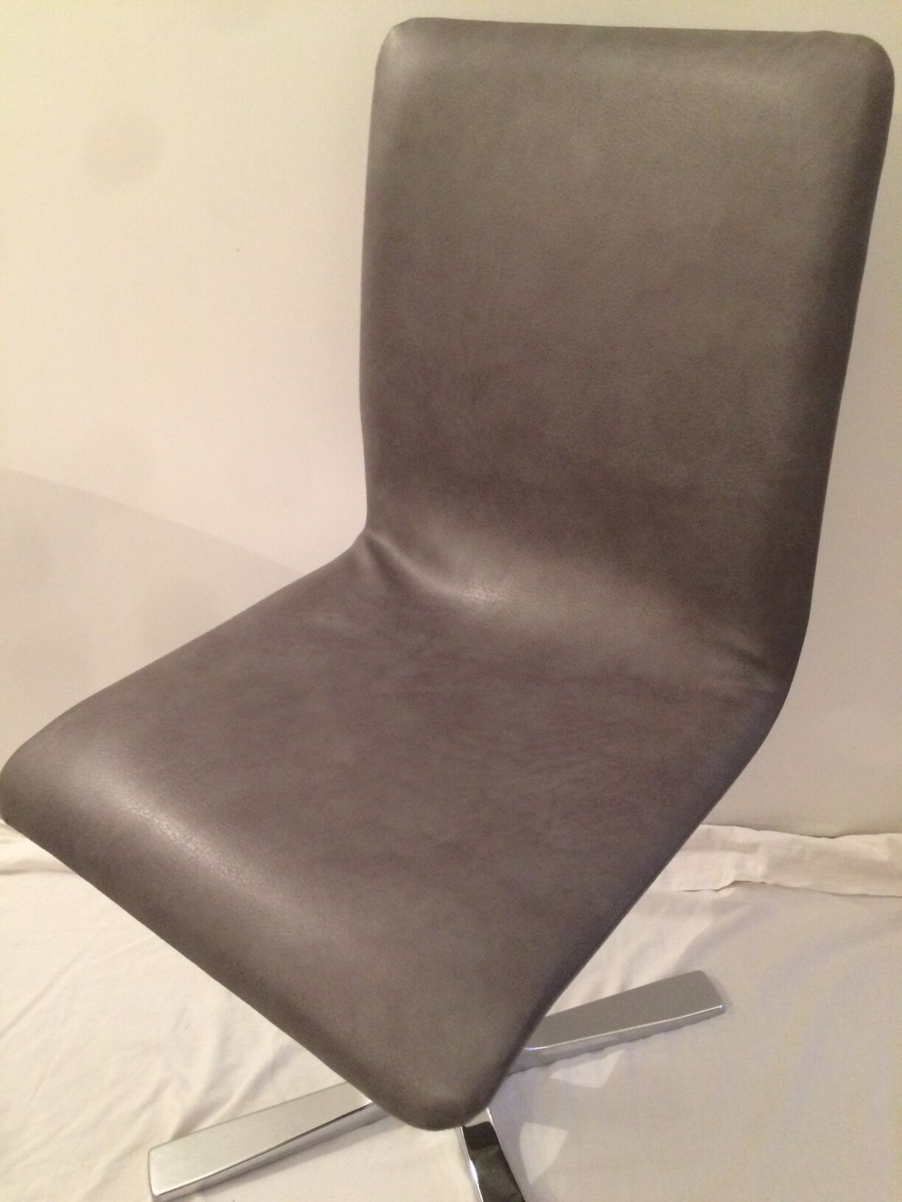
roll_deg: +3.7
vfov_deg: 61.7
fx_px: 1008
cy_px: 601
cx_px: 451
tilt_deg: -33.2
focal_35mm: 29
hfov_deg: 48.2
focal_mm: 4.15
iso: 320
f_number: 2.2
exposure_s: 1/25
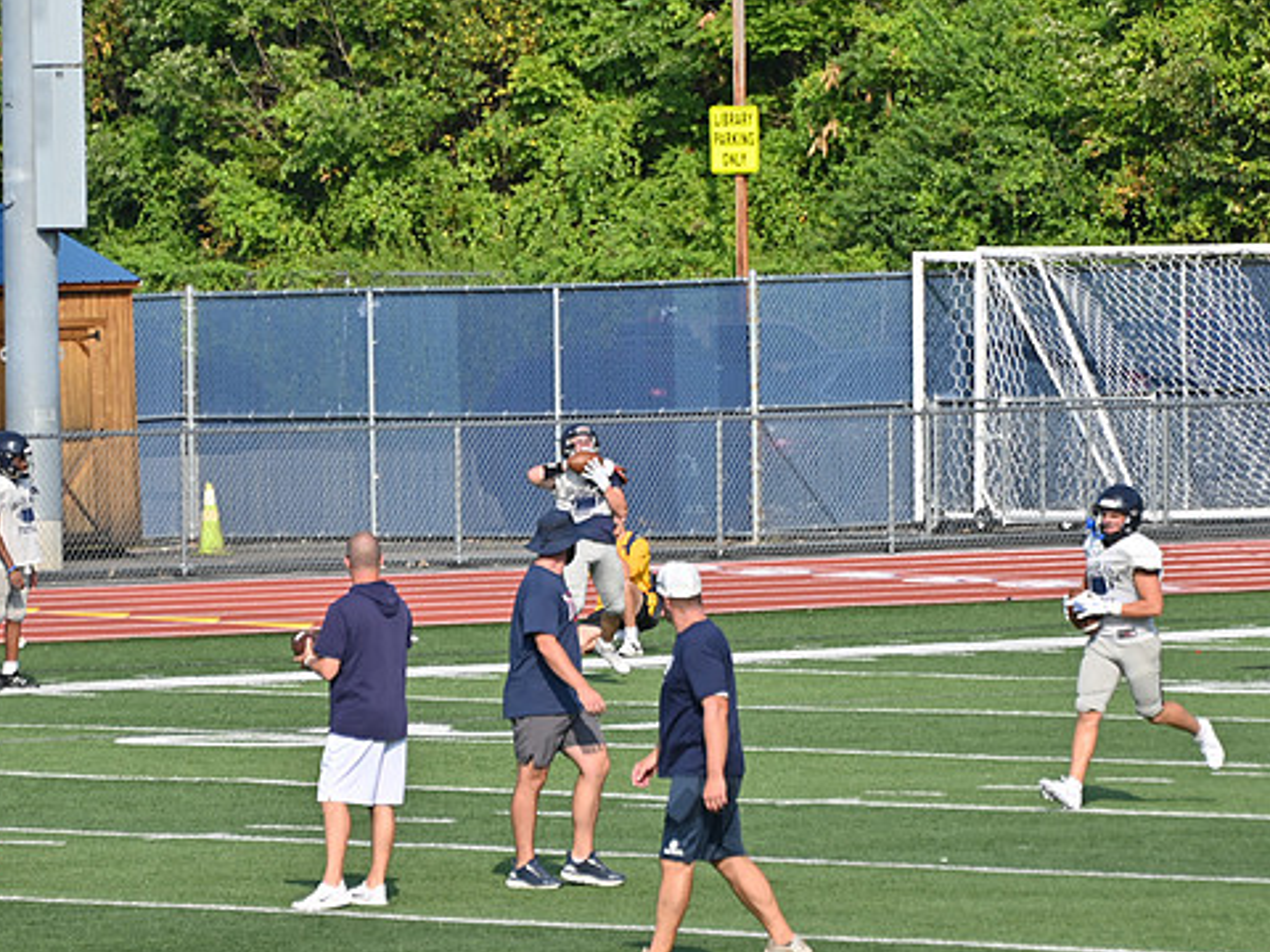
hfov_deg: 5.4
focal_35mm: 366
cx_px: 601
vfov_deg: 4.1
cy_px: 504
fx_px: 13428
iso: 125
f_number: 5.6
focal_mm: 210
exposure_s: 1/800
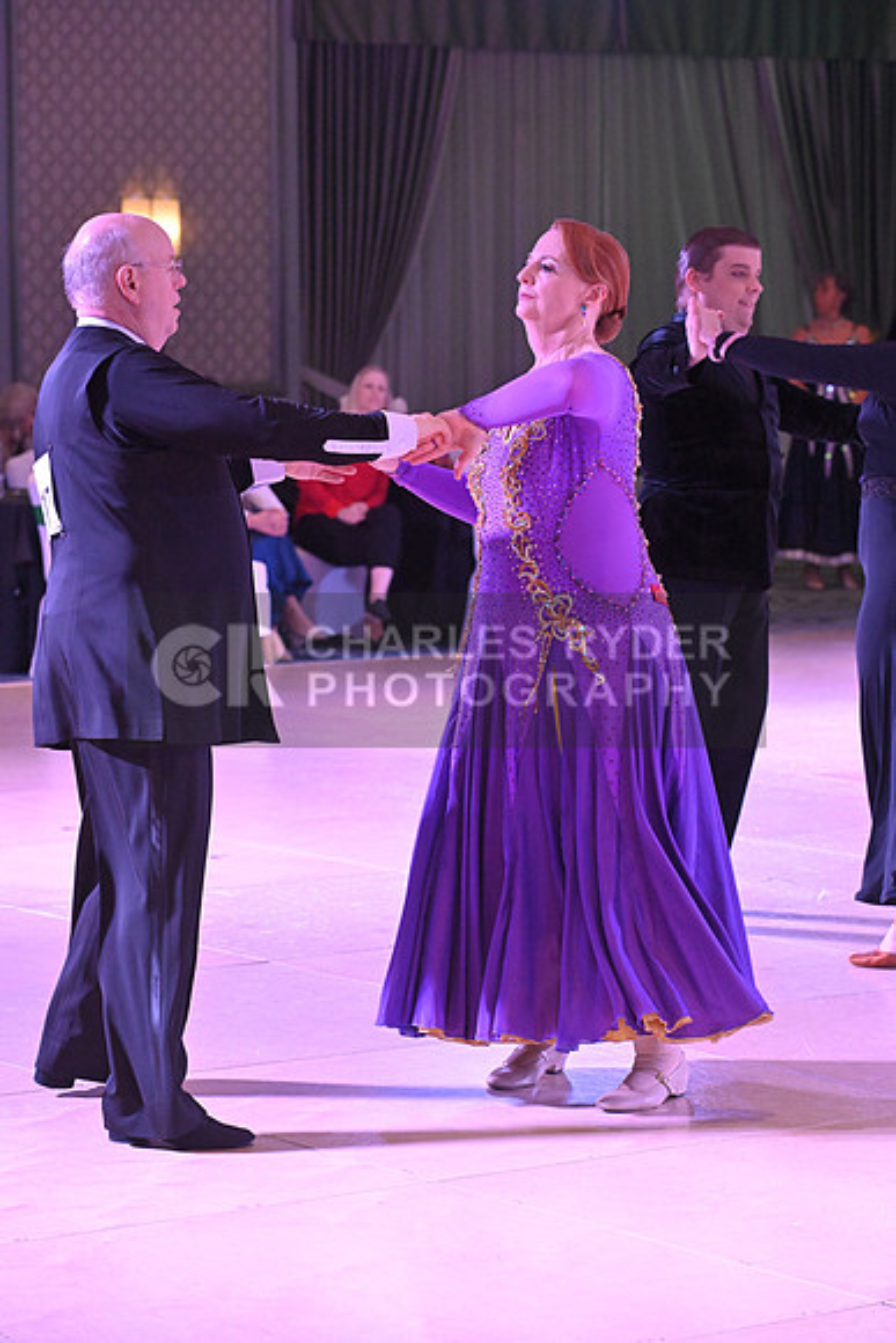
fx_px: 4328
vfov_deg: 17.6
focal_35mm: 116
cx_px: 448
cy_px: 672
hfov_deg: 11.8
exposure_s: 1/400
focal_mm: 116
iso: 6400
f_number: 6.3
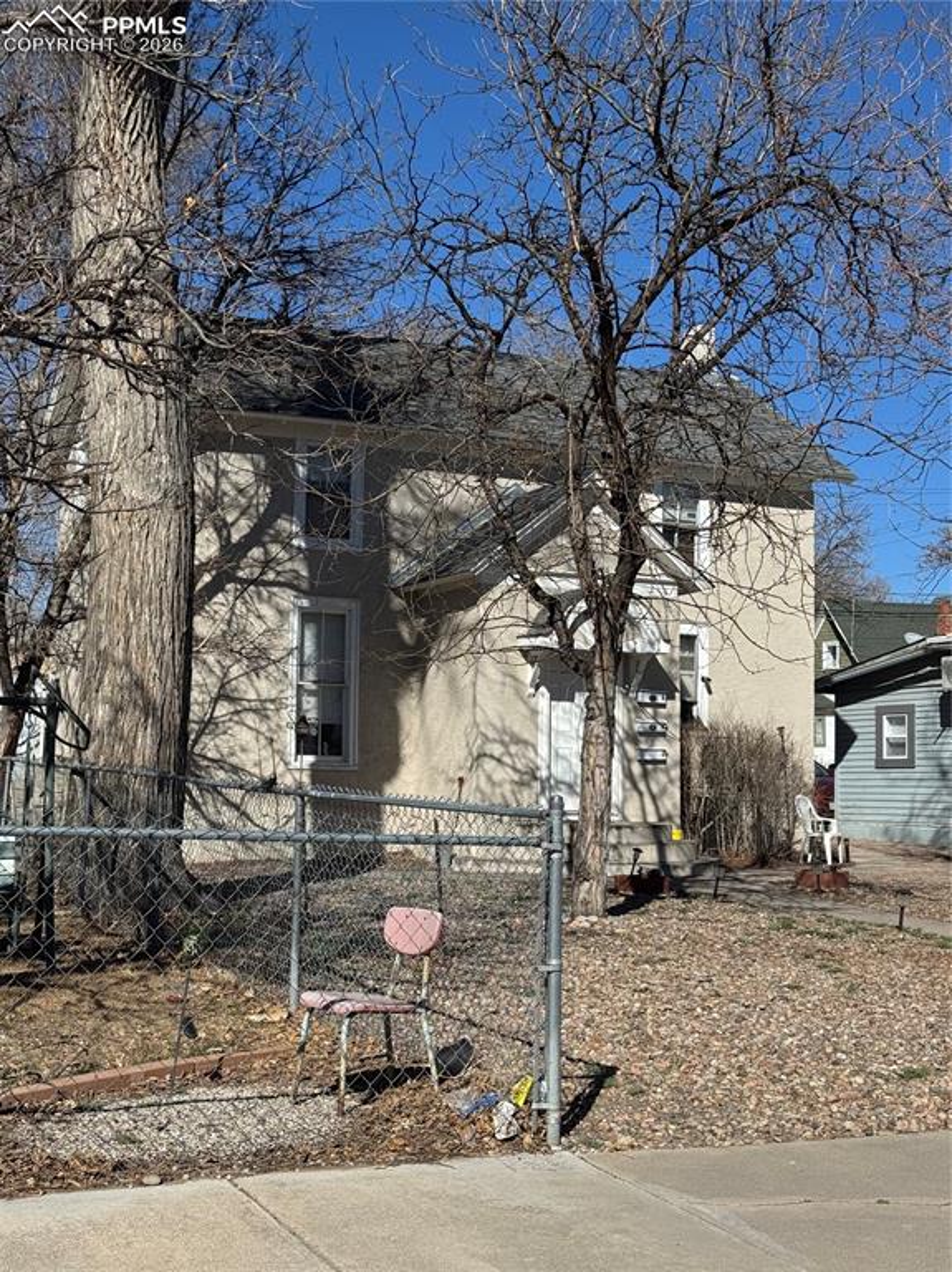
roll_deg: -1.0
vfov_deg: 39.7
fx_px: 1762
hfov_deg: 30.2
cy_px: 636
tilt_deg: +3.5
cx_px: 476
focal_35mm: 48
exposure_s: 1/5848
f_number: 1.78
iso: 64
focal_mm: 6.76
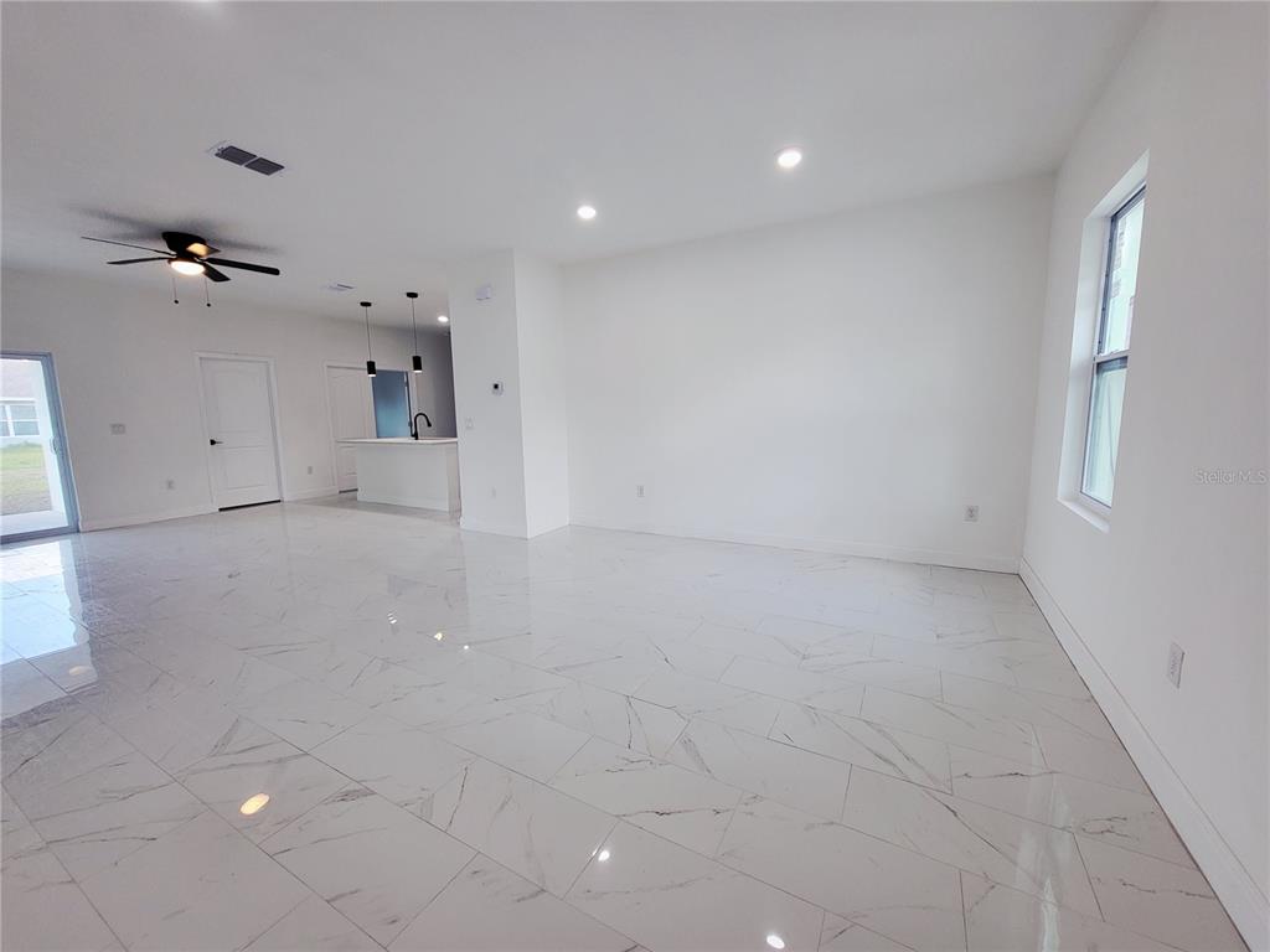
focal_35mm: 13
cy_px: 476
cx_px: 635
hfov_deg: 106.2
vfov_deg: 89.9
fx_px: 477
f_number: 2.2
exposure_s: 1/60
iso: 50
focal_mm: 1.74
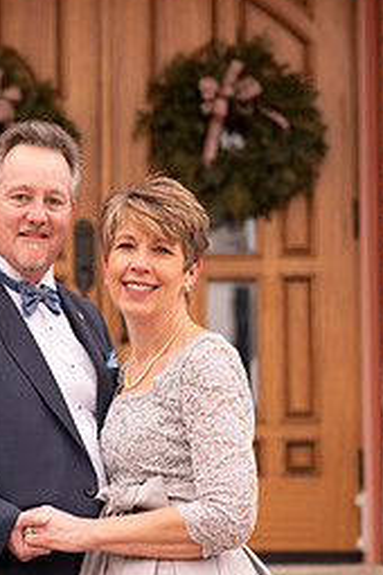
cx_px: 68
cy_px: 329
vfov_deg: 13.7
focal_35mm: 150
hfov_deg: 9.1
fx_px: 2394
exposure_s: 1/125
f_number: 2.5
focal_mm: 85
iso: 100
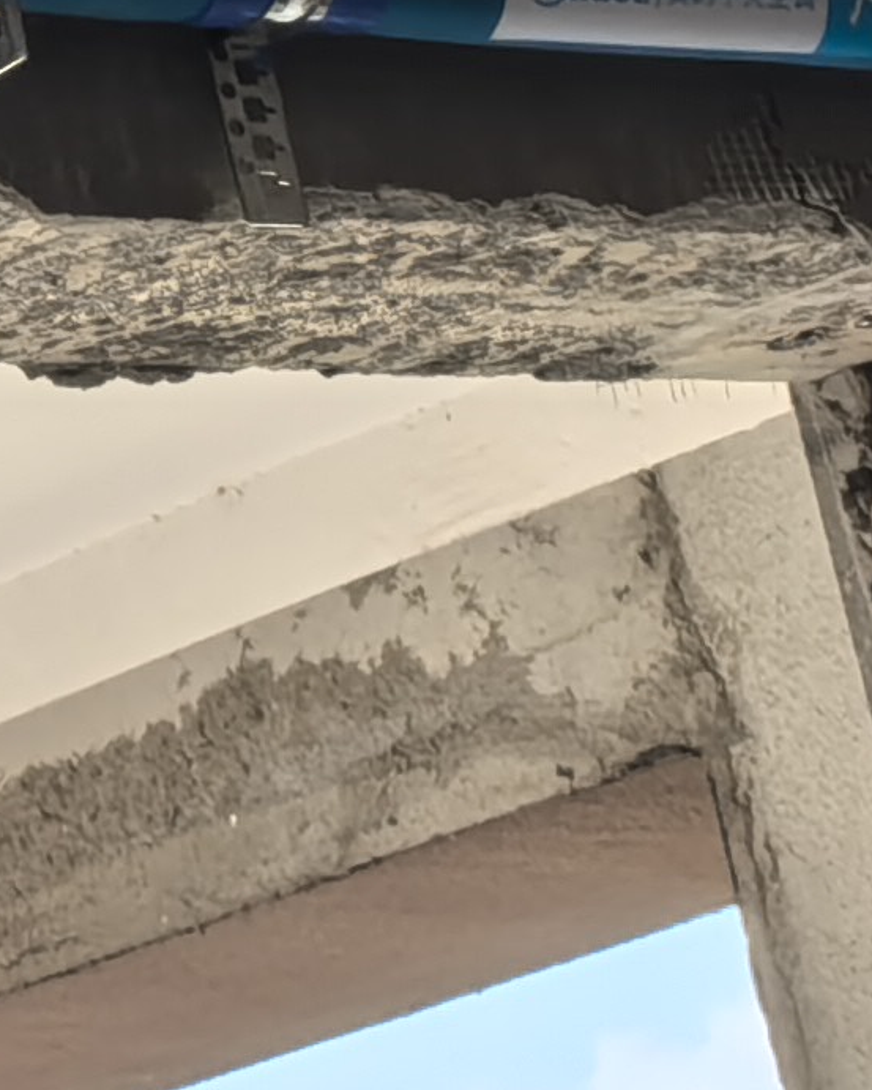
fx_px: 7160
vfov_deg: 8.4
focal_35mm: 222
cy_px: -727
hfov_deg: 6.2
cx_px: -2014
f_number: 4
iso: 50
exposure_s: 1/100
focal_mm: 6.98
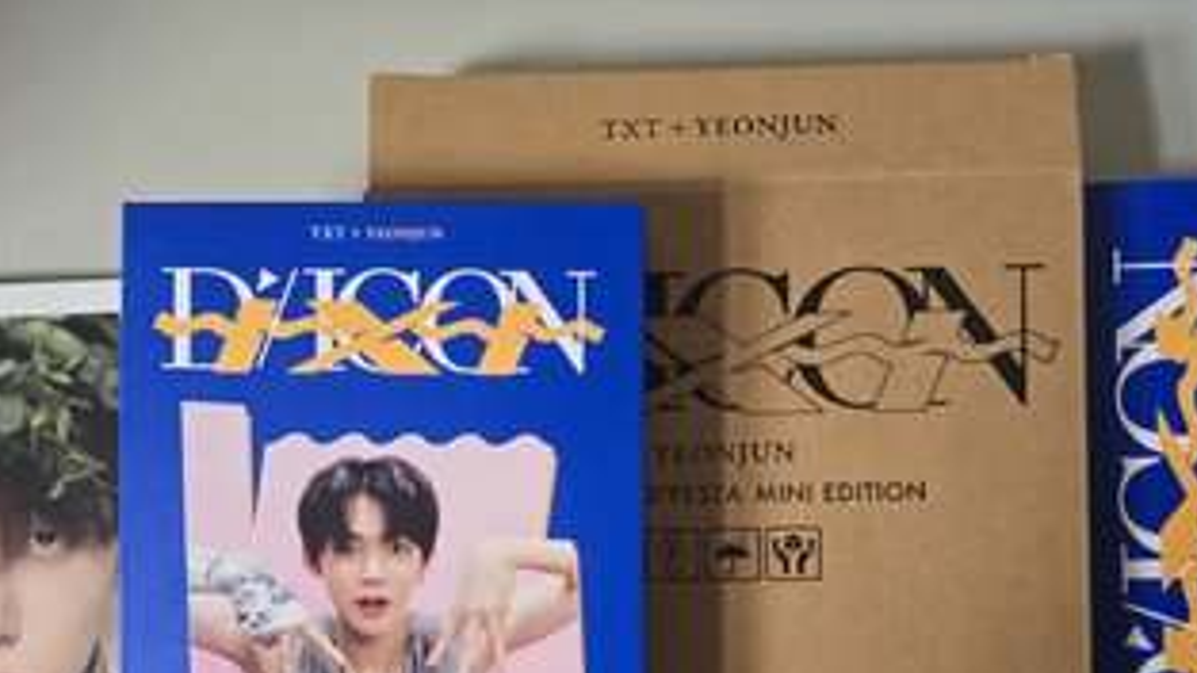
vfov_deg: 35.5
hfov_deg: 60.9
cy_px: 535
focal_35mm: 32
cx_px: 547
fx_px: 1016
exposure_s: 1/120
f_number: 1.7
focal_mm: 6.3
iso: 640
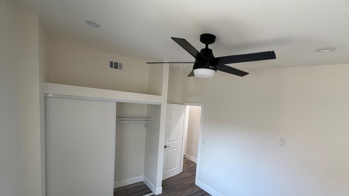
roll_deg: -4.0
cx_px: 182
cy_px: 121
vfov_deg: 66.2
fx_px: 148
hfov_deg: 99.3
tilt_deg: -5.4
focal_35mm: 16
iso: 160
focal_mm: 2.22
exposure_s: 1/120
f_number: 2.2
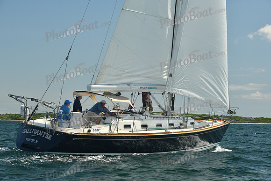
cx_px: 136
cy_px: 90
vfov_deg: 14.4
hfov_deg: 21.5
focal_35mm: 95
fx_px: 715
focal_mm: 95
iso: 320
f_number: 7.1
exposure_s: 1/640
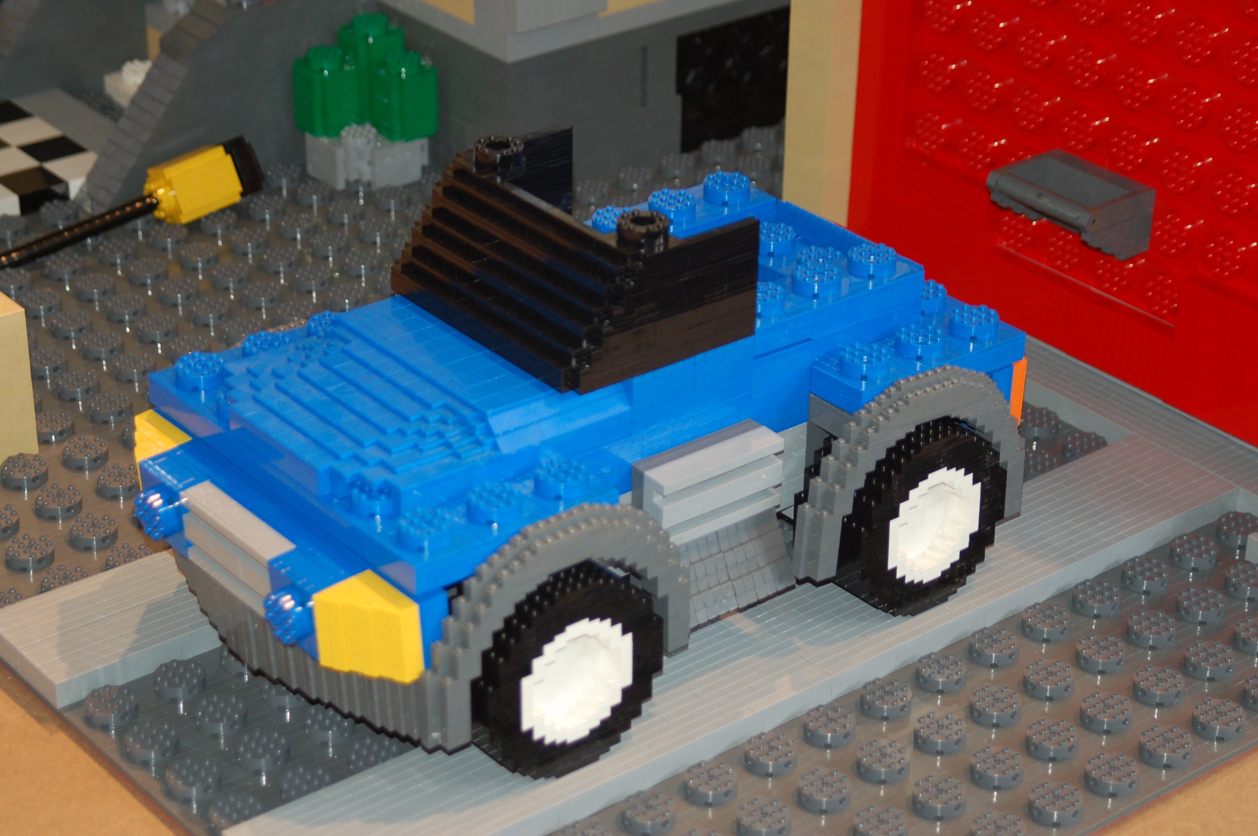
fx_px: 2723
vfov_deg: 17.5
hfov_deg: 26.0
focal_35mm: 78
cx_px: 629
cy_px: 418
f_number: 3.5
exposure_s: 1/60
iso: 400
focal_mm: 52
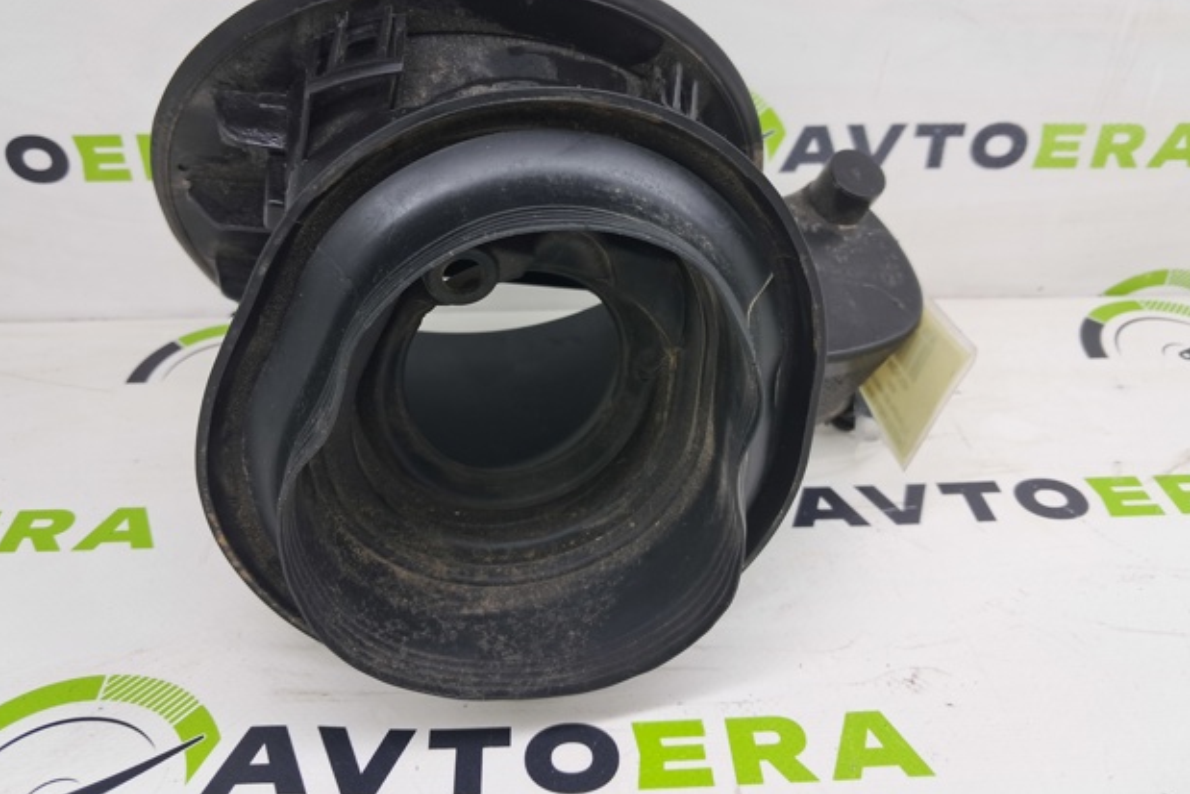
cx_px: 579
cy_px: 339
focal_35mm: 29
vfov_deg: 44.9
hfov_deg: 63.6
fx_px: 959
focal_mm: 4
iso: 50
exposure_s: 1/50
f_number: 1.8
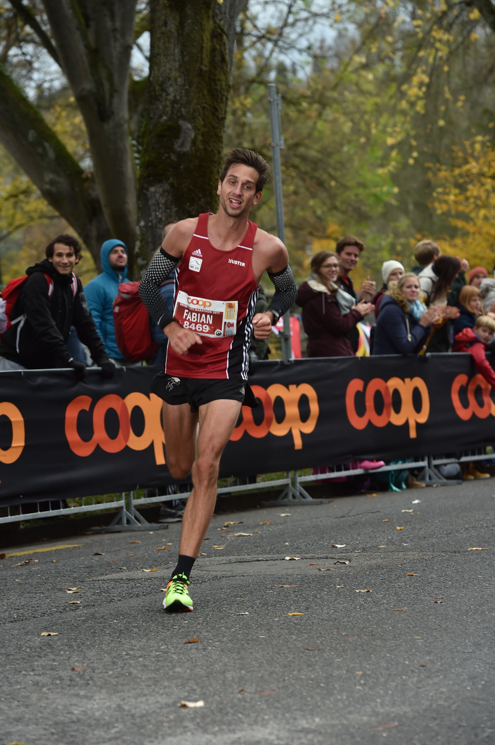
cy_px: 372
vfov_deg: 14.2
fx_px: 2997
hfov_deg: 9.4
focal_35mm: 145
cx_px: 248
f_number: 6.3
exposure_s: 1/250
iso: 500
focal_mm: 145
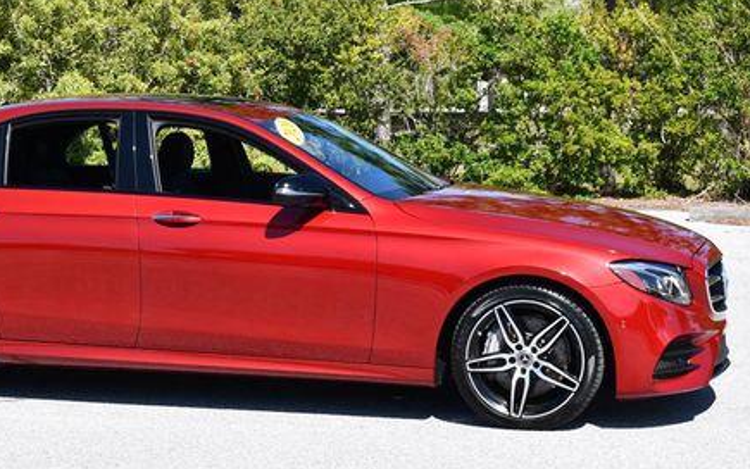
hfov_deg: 22.9
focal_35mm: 90
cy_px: 164
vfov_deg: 14.5
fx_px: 1840
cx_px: 240
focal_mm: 30
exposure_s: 1/250
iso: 180
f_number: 8
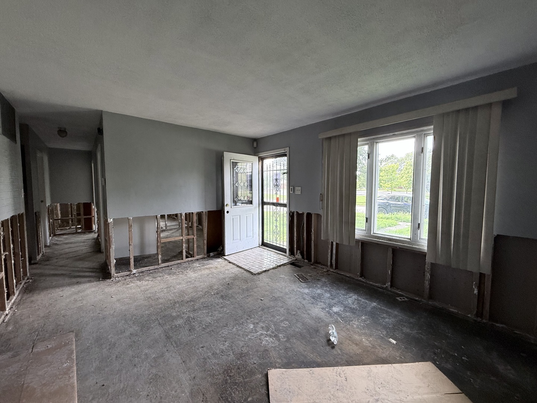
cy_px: 202
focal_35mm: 14
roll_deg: -1.3
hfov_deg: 102.1
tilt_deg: -3.4
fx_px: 217
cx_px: 268
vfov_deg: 85.7
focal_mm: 2.22
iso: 200
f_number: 2.2
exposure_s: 1/99
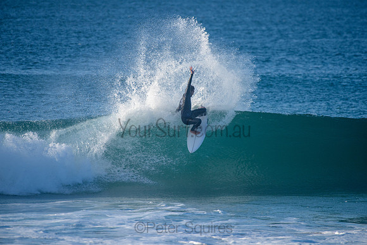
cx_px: 184
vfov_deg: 2.5
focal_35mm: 540
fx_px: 5503
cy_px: 117
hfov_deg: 3.8
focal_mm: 500
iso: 400
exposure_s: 1/2000
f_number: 5.6
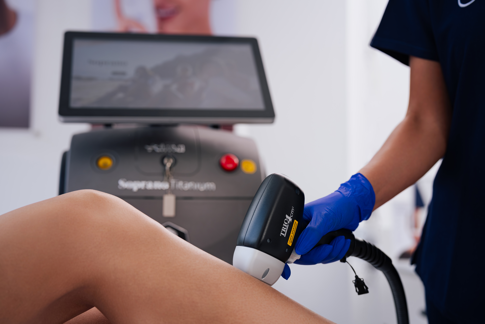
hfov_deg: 39.6
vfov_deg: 27.0
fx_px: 674
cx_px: 242
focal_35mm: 50
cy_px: 162
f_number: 3.2
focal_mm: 50
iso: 160
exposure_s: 1/250
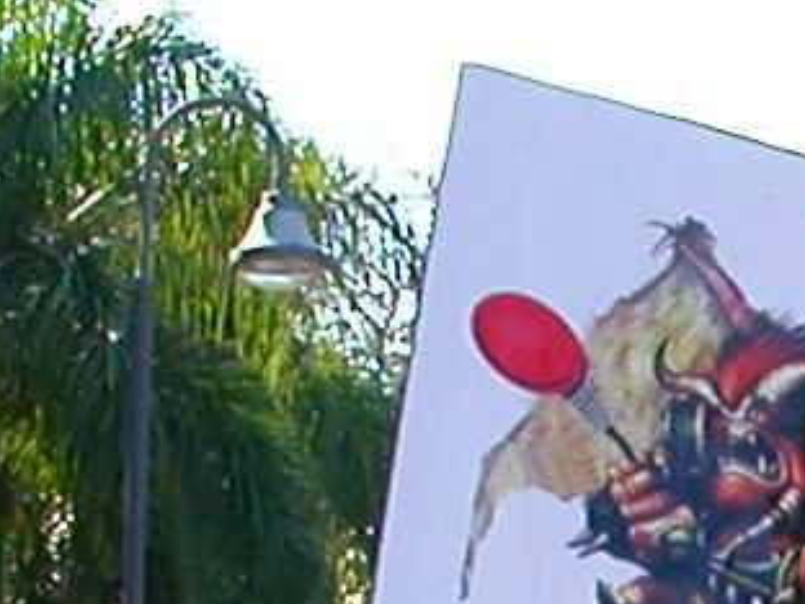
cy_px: 1505
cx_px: 1254
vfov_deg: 7.3
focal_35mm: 190
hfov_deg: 10.0
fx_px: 4418
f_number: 4.5
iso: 100
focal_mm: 5.6
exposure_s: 1/151
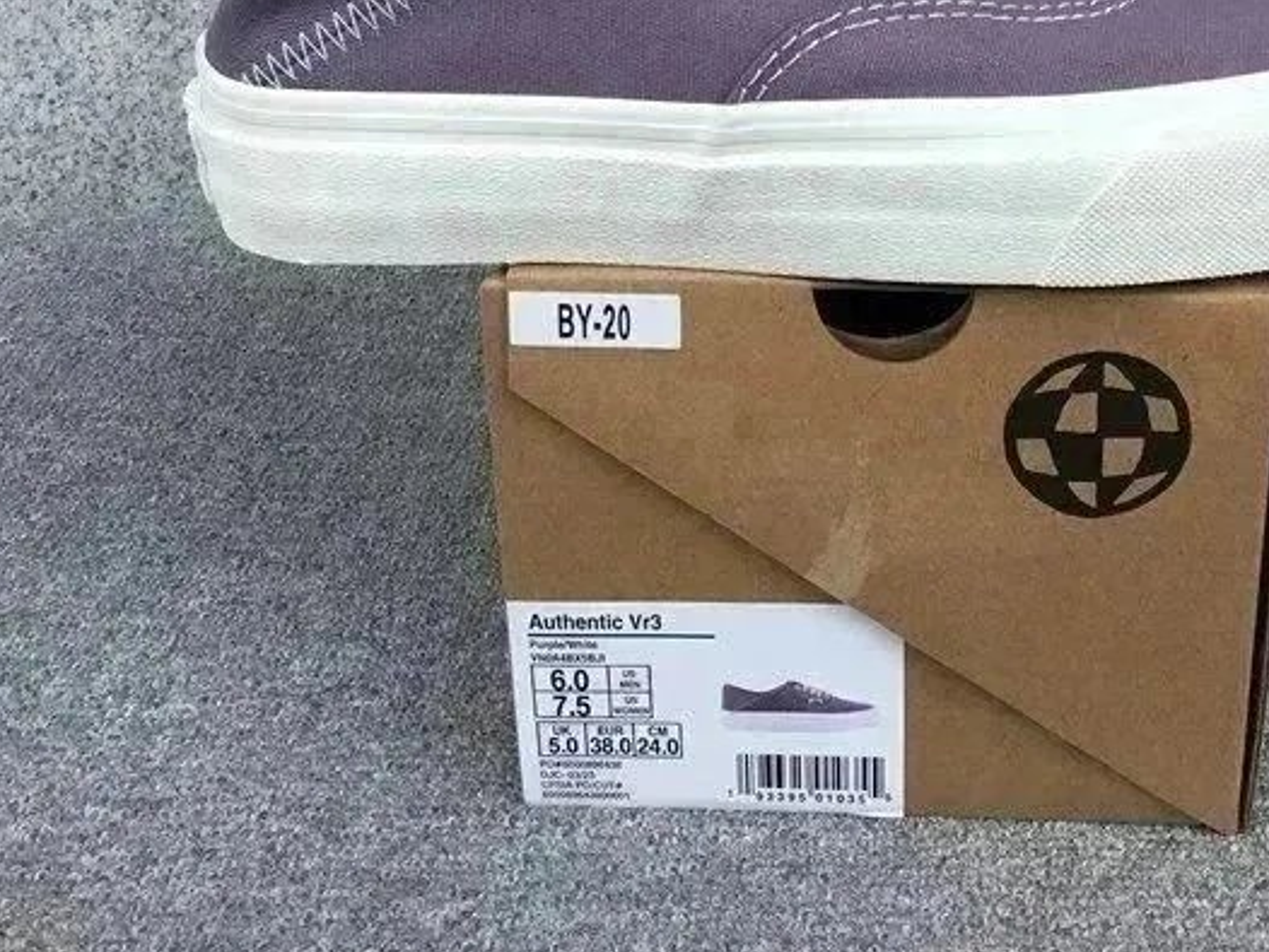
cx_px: 893
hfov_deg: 35.6
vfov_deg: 26.9
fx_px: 1944
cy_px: 172
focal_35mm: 53
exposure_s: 1/397
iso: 25
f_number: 2.4
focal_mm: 3.3
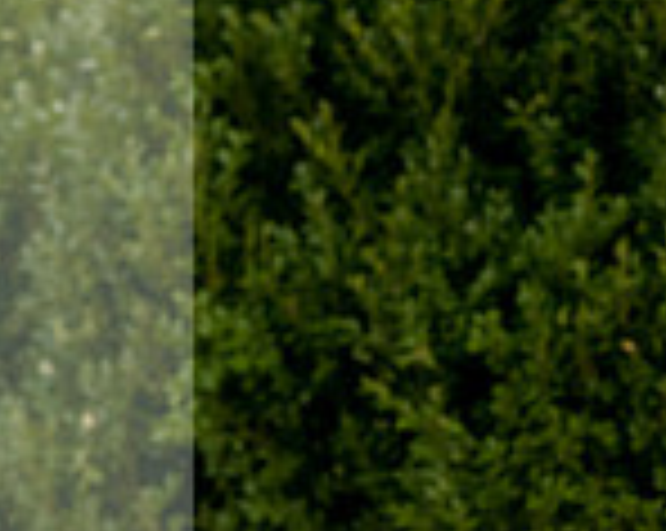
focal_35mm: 295
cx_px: -621
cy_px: 407
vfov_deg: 5.2
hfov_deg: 6.4
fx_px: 5807
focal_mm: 80
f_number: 7.1
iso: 400
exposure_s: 1/500
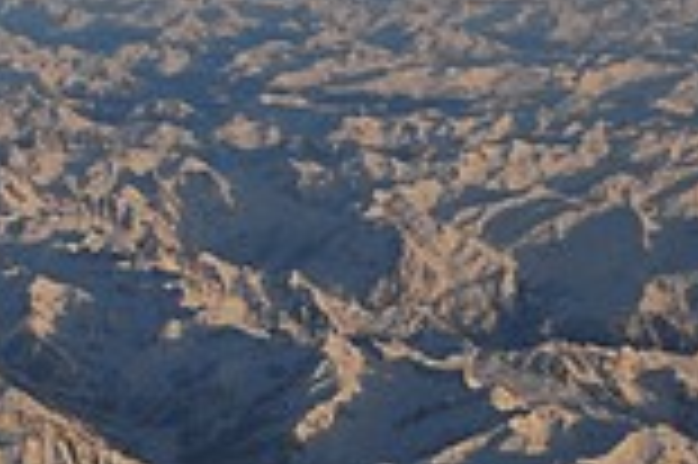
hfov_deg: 14.1
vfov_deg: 9.8
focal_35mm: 139
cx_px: -257
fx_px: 2692
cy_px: 232
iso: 200
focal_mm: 18
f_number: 10
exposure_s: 1/500
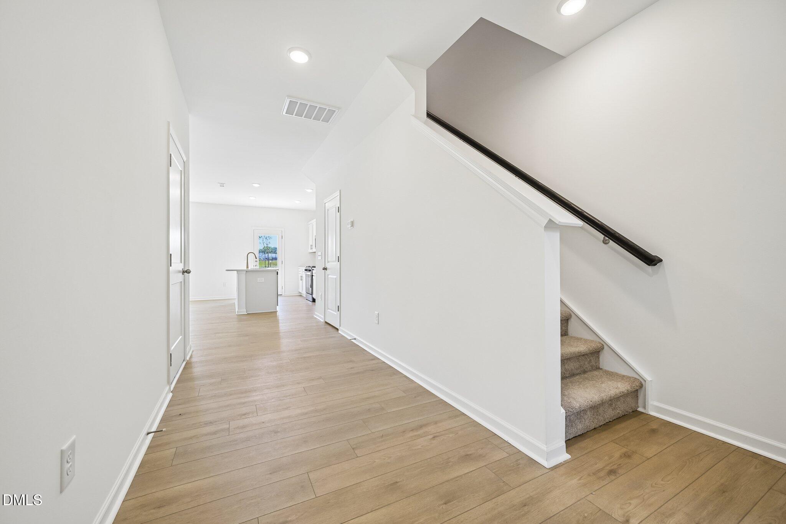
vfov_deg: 81.2
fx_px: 306
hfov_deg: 104.3
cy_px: 262
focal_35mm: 14
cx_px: 393
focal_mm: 14
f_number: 8
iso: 110
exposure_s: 1/15
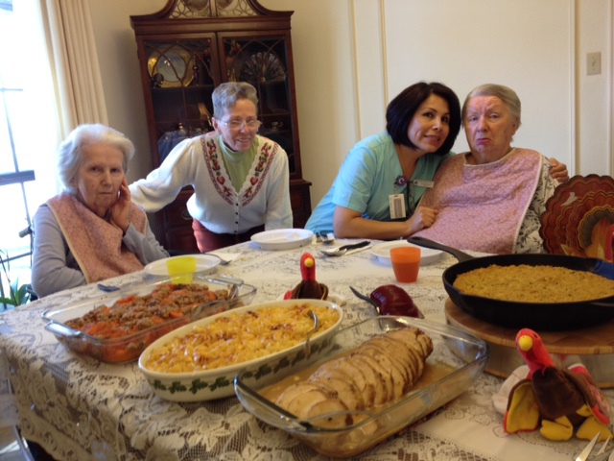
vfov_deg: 40.7
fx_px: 621
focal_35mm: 35
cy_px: 230
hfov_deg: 52.6
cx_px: 307
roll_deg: +4.0
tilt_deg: -14.2
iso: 50
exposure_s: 1/20
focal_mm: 4.28
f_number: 2.4
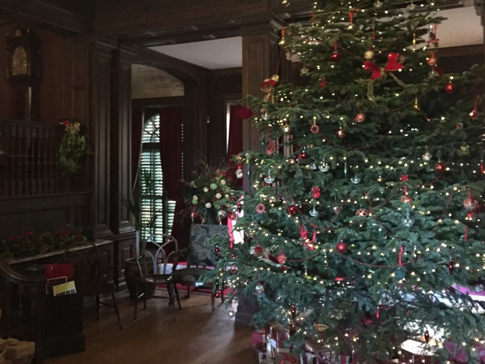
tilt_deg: +1.7
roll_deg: +0.6
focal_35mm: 38
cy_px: 138
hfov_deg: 48.7
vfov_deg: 37.5
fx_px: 532
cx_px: 192
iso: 400
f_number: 2.2
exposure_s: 1/15
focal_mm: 4.15
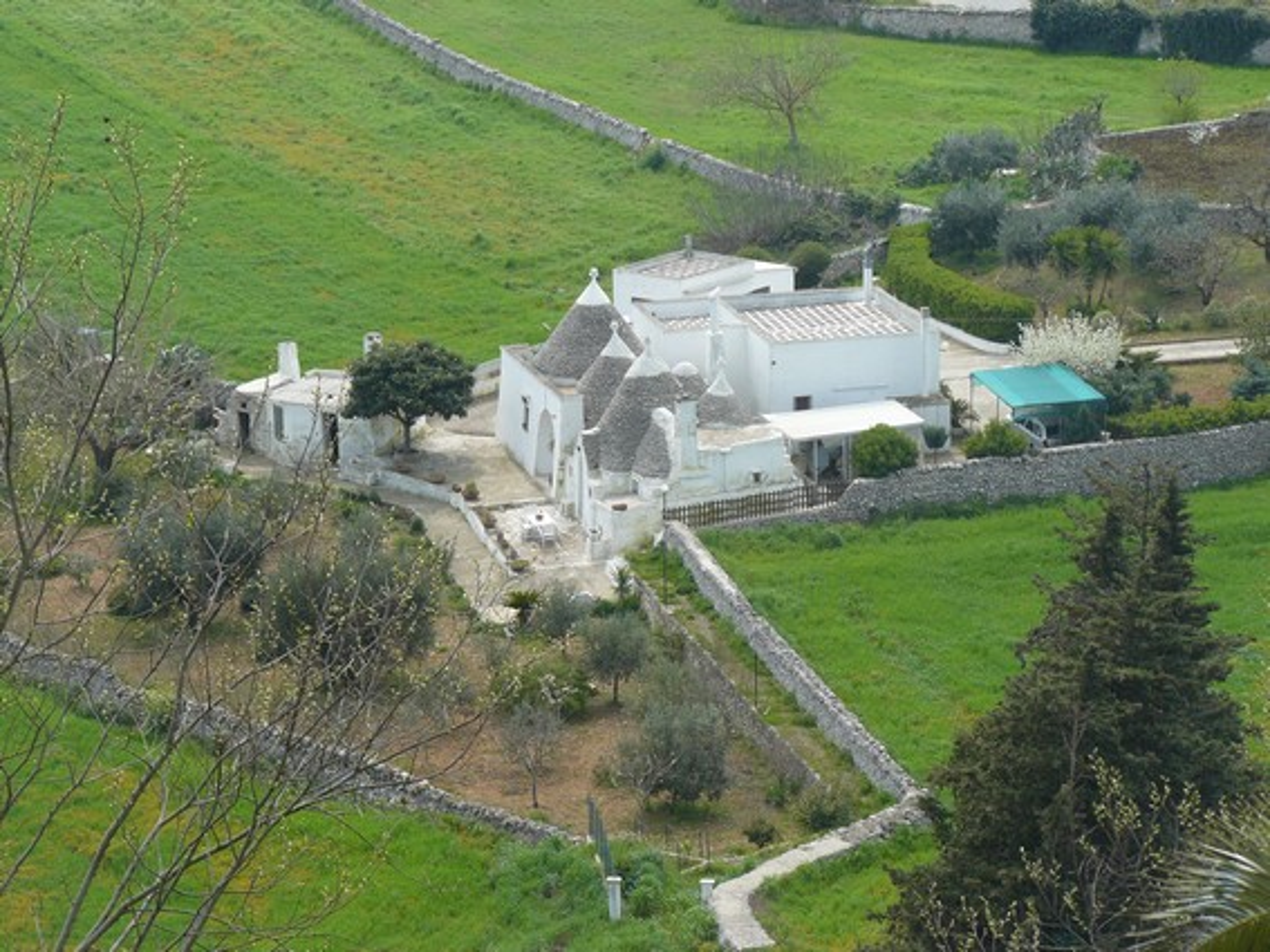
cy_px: 476
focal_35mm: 127
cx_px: 635
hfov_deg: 15.5
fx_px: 4658
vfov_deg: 11.7
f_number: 4.5
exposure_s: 1/200
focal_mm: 21.2
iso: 100
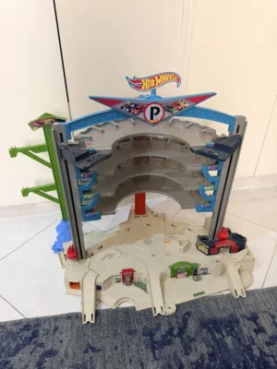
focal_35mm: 24
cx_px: 138
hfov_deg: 56.8
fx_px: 256
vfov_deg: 71.6
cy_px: 184
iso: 400
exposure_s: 1/60
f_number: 1.78
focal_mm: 6.76
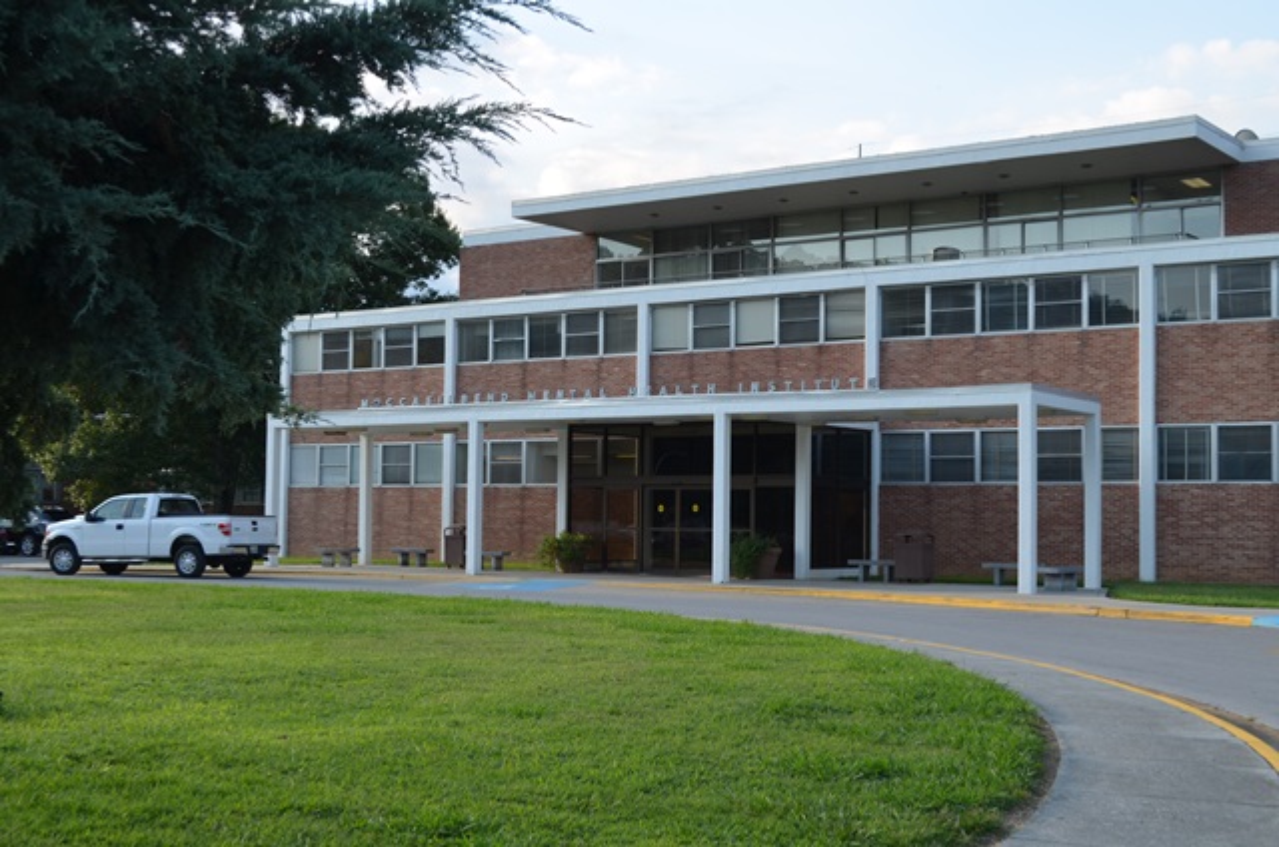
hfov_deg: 41.2
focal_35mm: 48
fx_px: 1702
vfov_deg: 28.0
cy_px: 424
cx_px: 640
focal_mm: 32
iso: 200
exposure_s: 1/200
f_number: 7.1
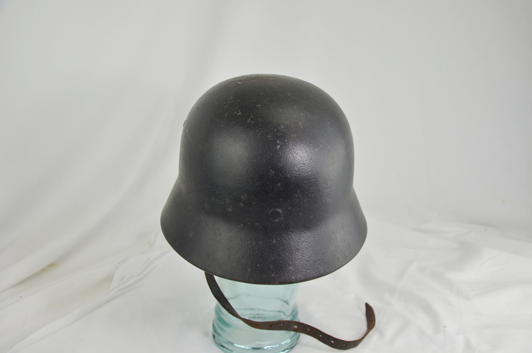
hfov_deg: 53.2
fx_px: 531
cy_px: 176
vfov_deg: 36.7
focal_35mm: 36
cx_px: 266
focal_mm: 24
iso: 250
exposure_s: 1/125
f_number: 5.6
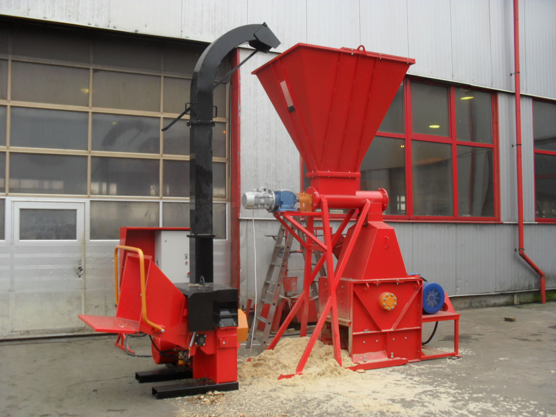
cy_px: 208
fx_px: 562
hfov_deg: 52.6
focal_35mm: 35
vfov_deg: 40.7
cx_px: 278
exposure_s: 1/60
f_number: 3.2
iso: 100
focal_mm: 6.3
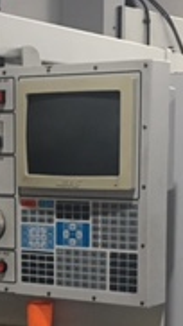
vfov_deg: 18.9
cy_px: 301
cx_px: -4
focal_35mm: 111
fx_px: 960
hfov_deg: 10.8
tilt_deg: -7.7
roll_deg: +0.9
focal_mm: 4.15
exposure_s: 1/15
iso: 50
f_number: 2.2
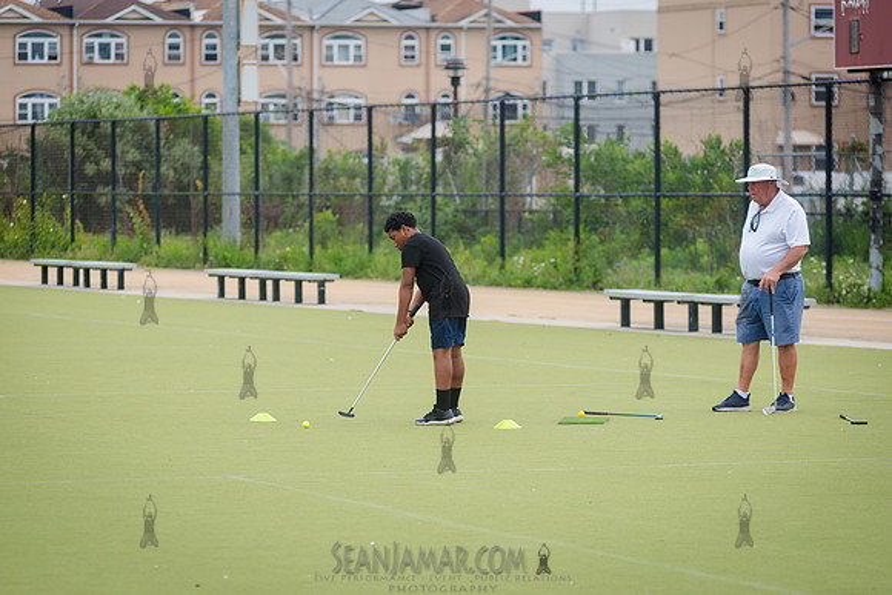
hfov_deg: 12.0
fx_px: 4252
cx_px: 439
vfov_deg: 8.0
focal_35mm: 172
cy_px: 335
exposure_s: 1/800
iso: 250
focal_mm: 145
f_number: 4
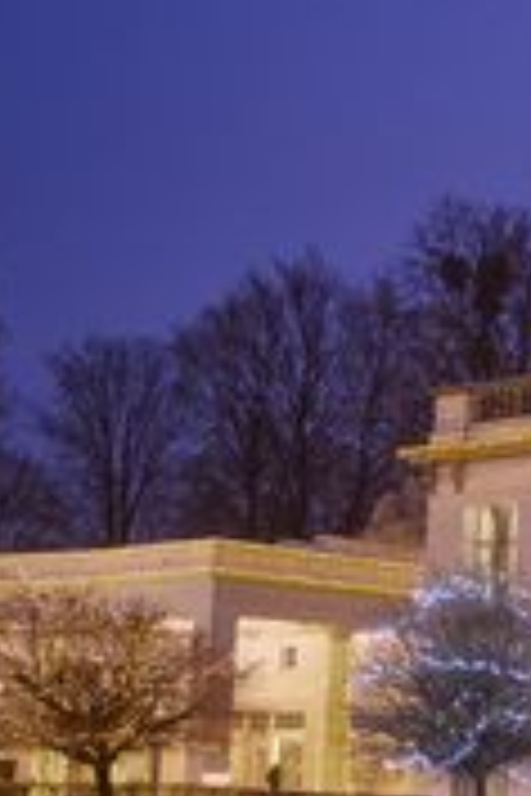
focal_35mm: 88
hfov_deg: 13.8
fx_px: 1955
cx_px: 954
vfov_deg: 22.8
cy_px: 603
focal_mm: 32.5
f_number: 2.8
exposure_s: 1/50
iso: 1000
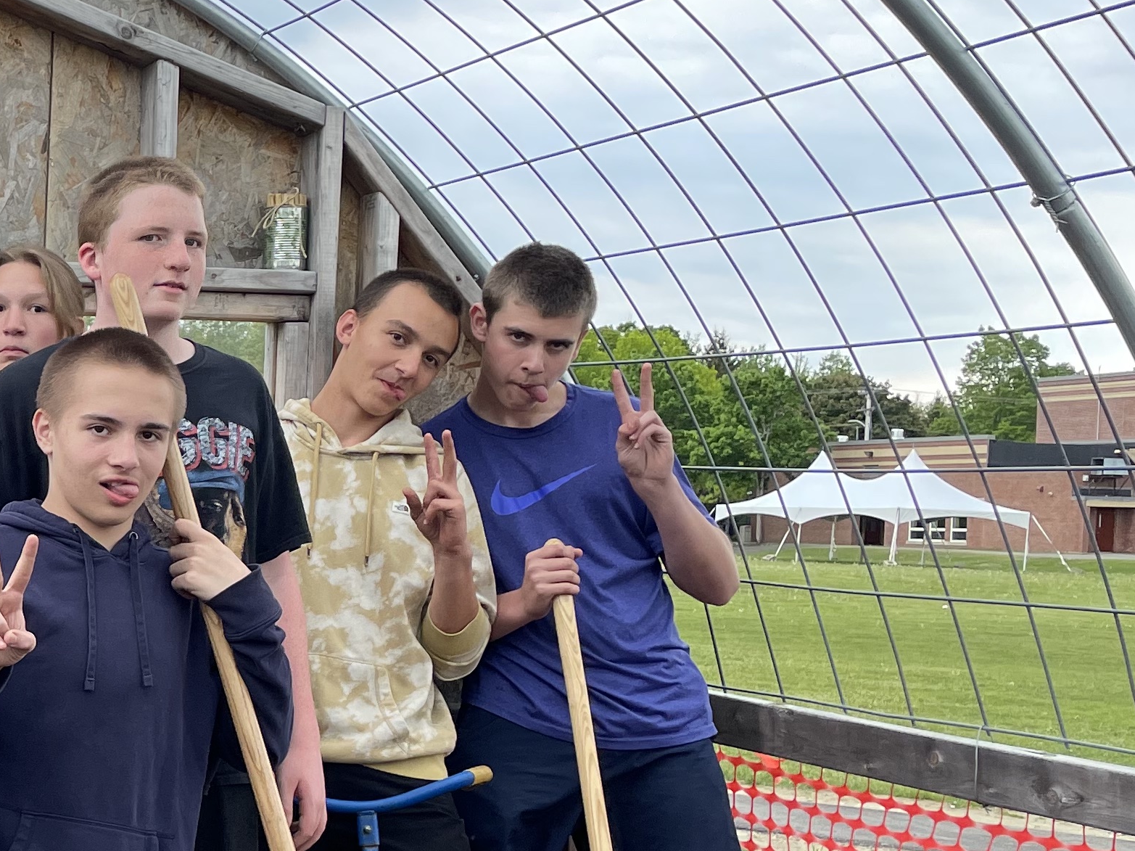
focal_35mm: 67
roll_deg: -1.4
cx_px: -276
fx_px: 2196
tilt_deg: -2.9
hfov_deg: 25.6
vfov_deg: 21.8
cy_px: 625
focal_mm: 4.2
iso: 50
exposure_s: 1/924
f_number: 1.6
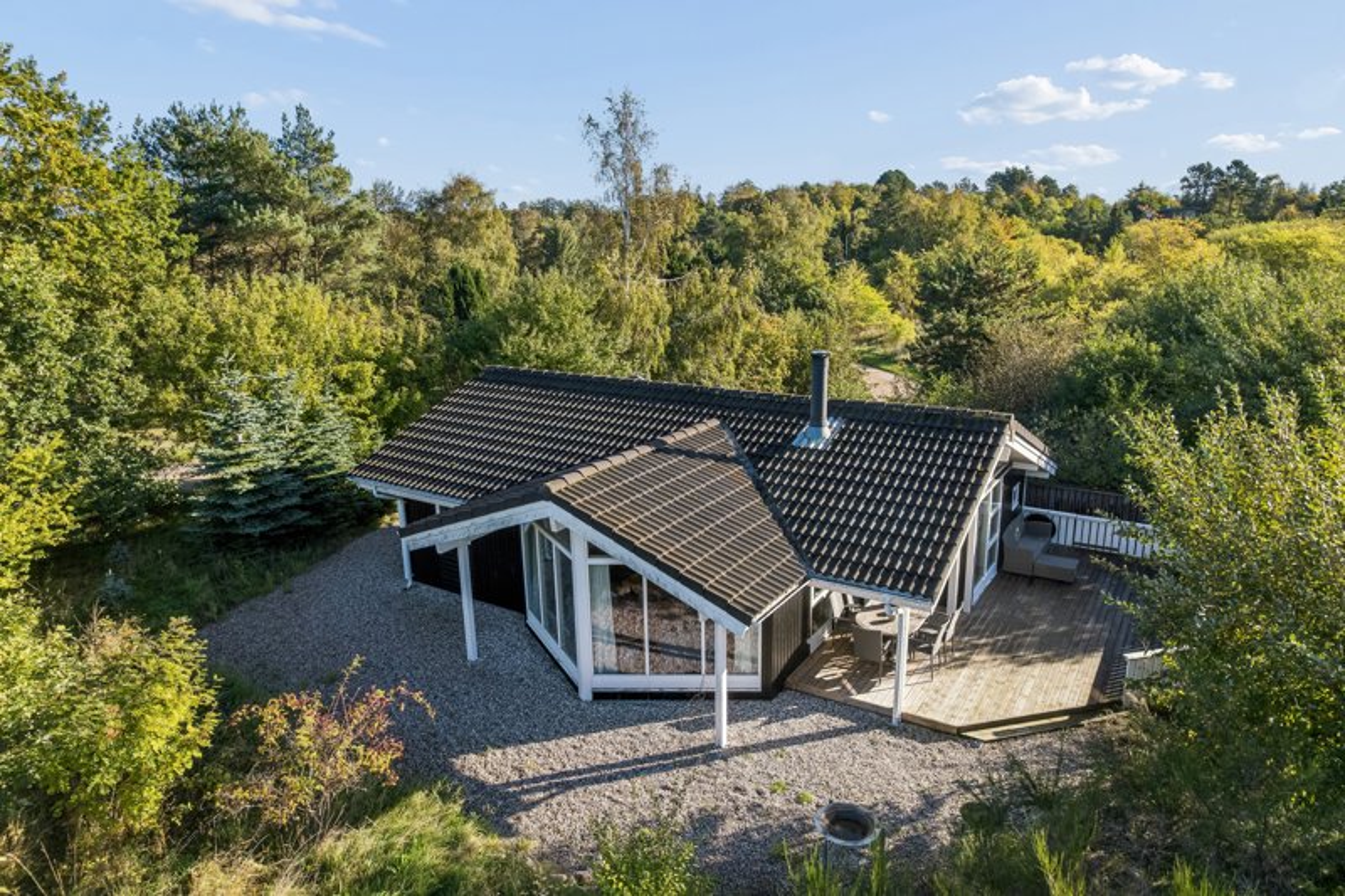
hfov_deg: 78.6
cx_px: 672
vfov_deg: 57.2
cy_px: 448
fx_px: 822
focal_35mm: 22
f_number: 2.8
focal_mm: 8.4
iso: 100
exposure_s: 1/1000
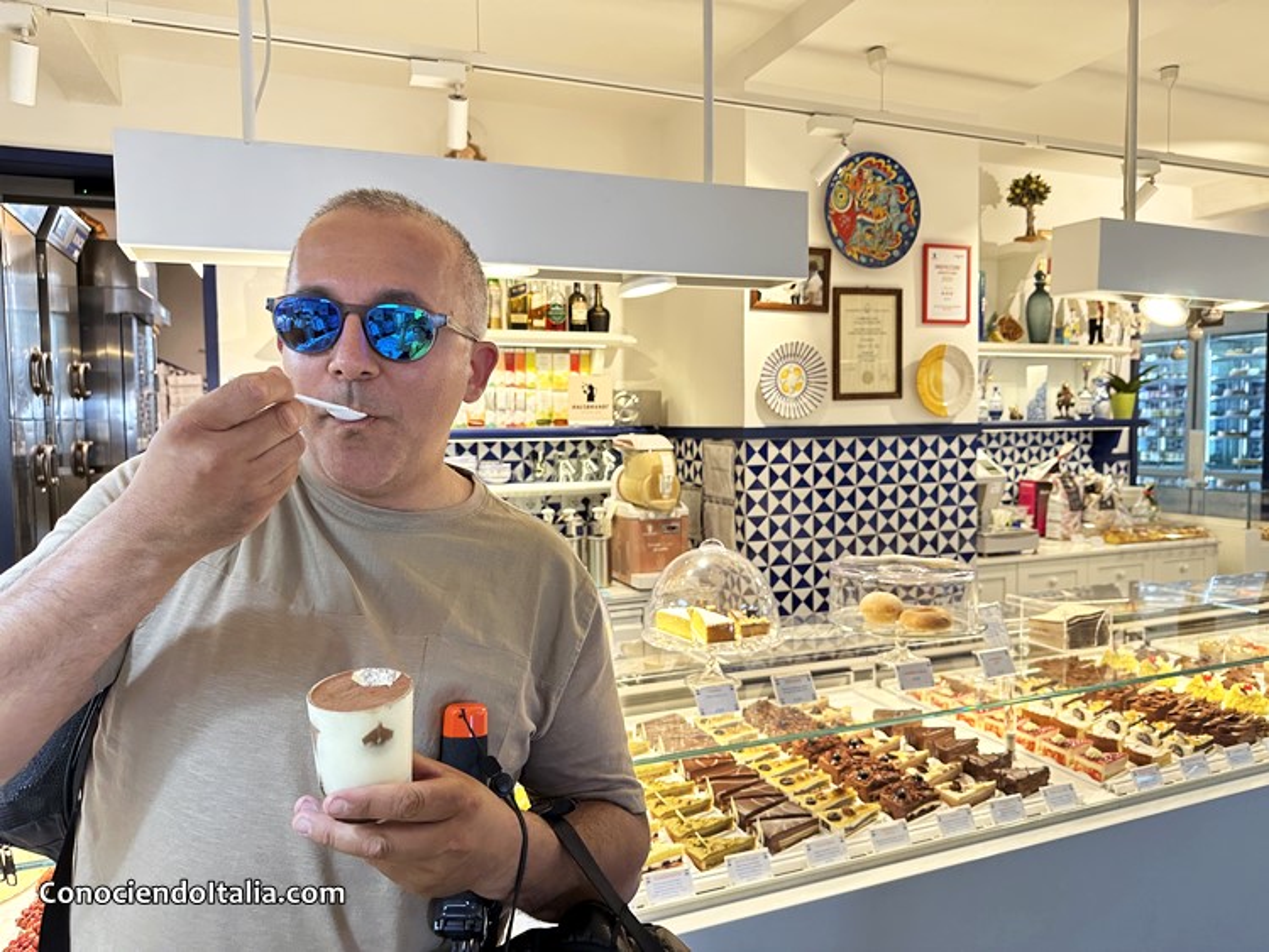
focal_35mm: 24
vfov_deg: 56.8
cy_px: 476
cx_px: 634
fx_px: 880
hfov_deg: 71.6
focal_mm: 6.86
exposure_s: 1/100
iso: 160
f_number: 1.78
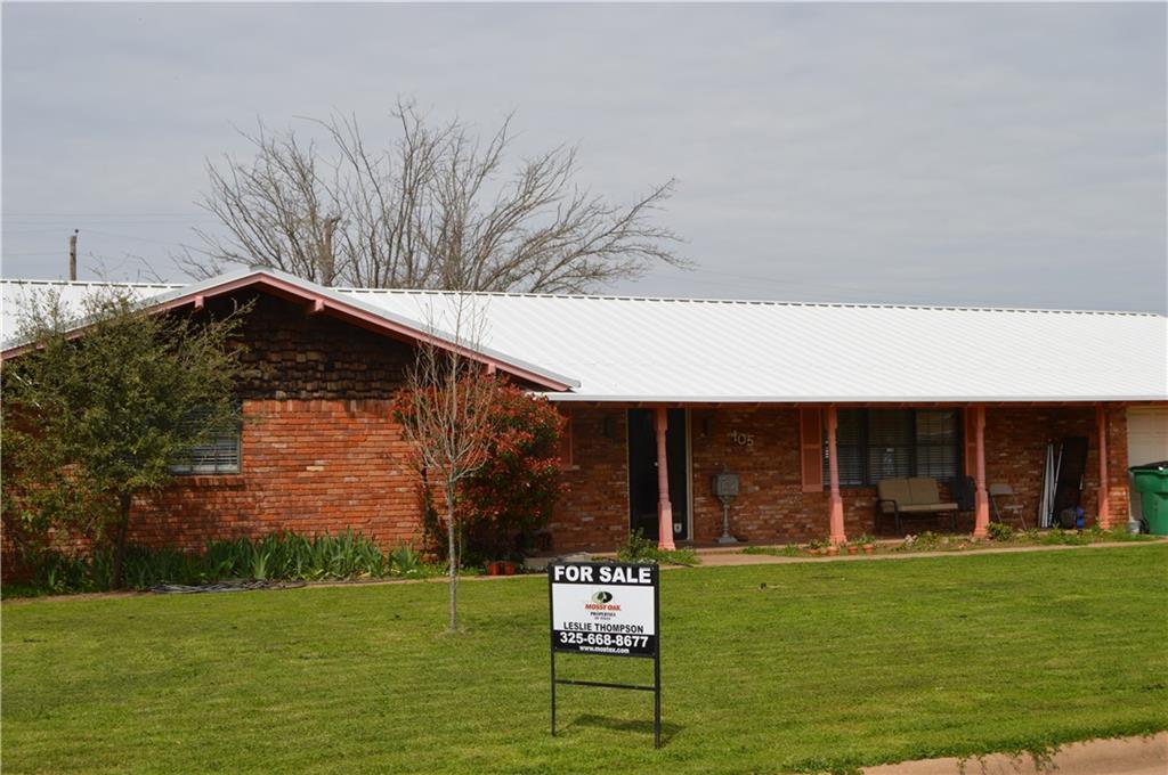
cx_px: 584
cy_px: 388
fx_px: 1458
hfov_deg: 43.7
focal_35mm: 45
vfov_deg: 29.8
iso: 100
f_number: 9
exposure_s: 1/320
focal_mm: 30
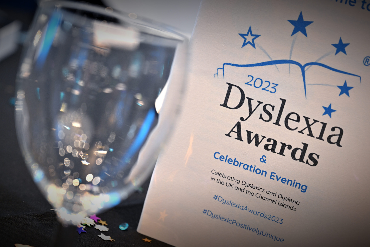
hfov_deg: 28.8
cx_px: 185
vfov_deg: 19.5
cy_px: 124
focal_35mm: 70
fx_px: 719
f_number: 5.6
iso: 800
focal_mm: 70
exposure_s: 1/25
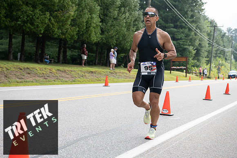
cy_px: 79
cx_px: 118
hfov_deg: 28.8
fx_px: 461
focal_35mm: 70
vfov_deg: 19.5
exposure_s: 1/250
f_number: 5.6
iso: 160
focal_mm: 70
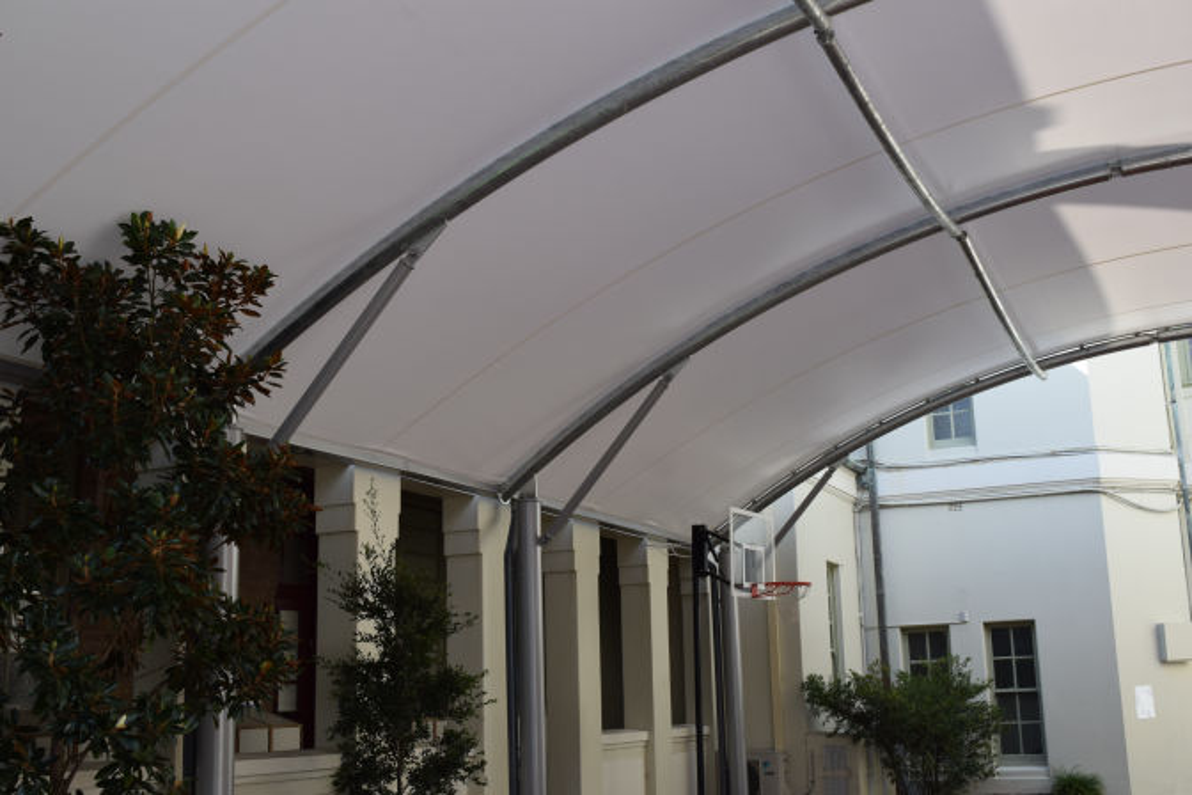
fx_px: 1341
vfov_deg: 33.0
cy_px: 398
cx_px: 596
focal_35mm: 40
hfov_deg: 47.9
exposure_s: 1/250
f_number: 8
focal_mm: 27
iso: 280
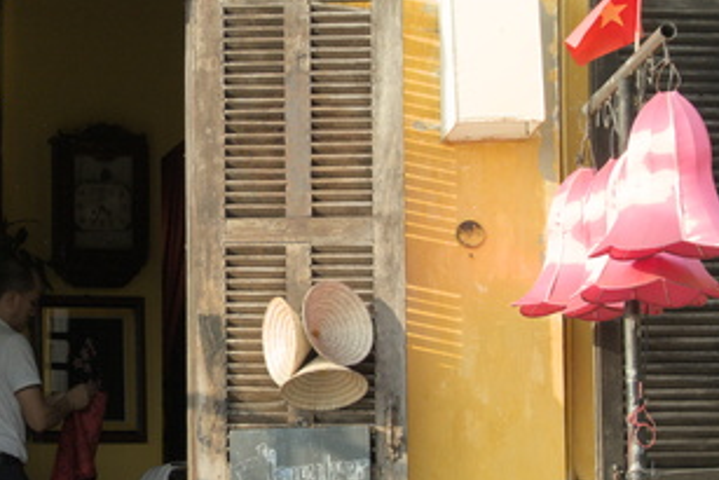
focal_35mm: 170
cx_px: 131
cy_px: 241
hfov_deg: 12.0
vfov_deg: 8.1
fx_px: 3397
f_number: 7.1
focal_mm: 44
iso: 800
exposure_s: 1/320
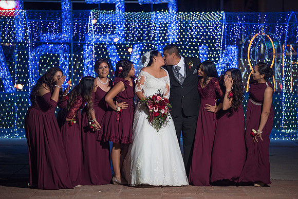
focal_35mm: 145
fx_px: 1201
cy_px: 100
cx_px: 149
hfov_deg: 14.2
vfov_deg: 9.5
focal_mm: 145
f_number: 2.8
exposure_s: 1/160
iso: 1000
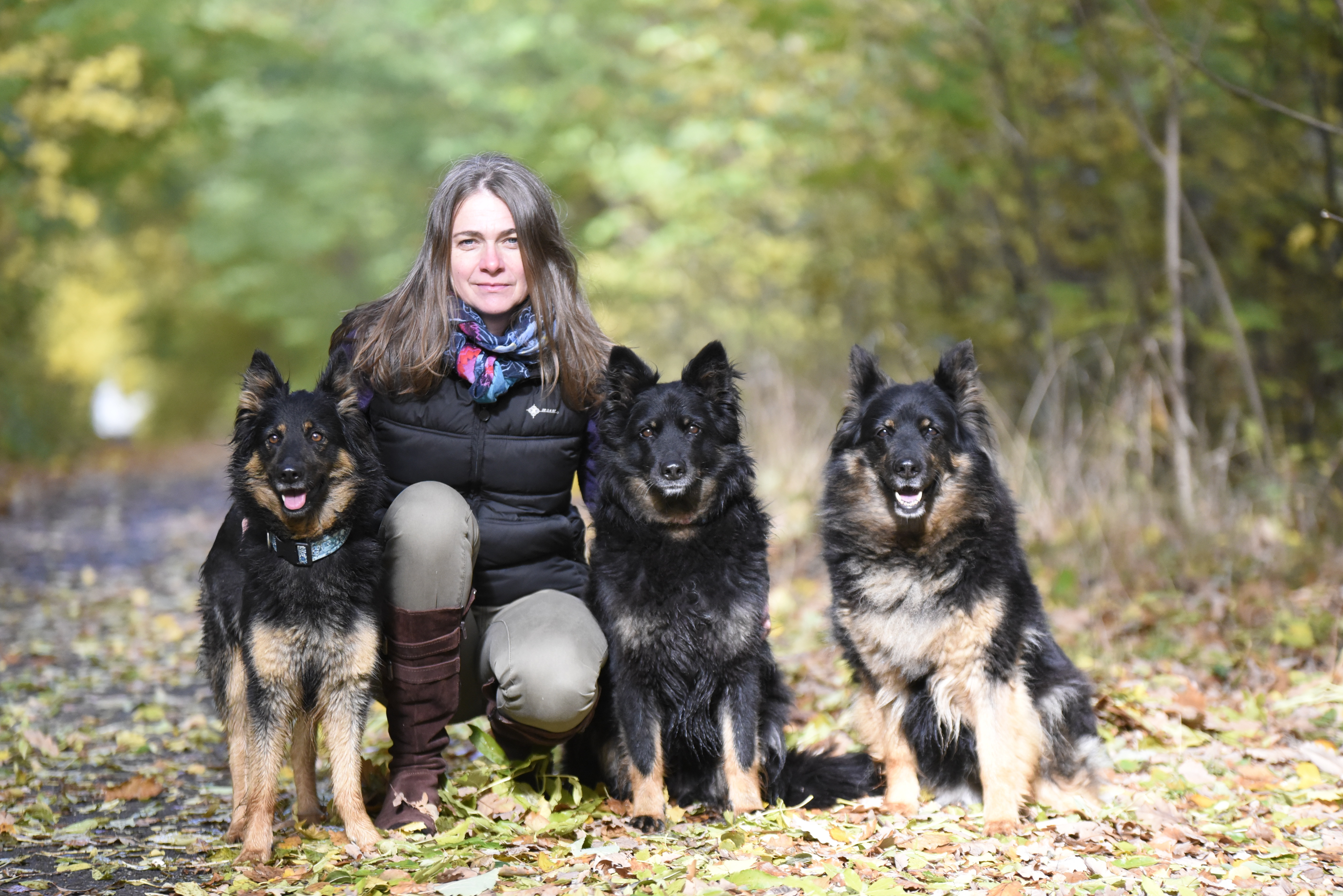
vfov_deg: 9.2
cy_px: 471
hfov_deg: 13.8
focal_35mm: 149
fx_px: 5560
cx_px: 634
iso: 3200
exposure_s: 1/3200
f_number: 2.8
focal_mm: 140
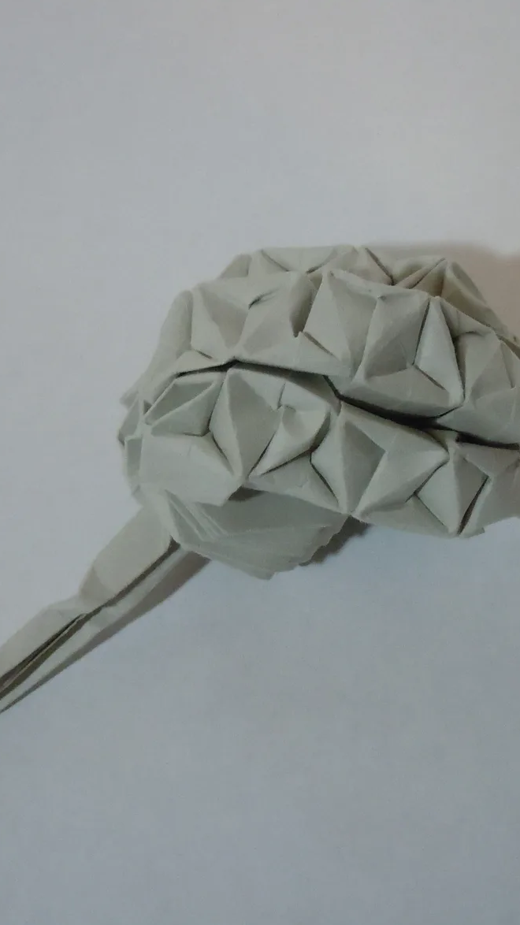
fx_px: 1202
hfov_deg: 24.4
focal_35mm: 49
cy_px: 462
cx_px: 258
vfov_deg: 42.1
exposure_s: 1/40
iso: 800
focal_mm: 5.9
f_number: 4
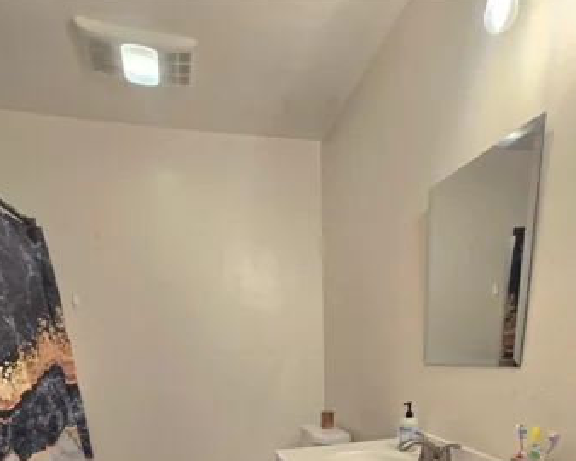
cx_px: 298
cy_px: 468
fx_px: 358
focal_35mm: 21
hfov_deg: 77.6
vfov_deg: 51.5
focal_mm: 2.2
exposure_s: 1/60.2
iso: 80
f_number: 2.2
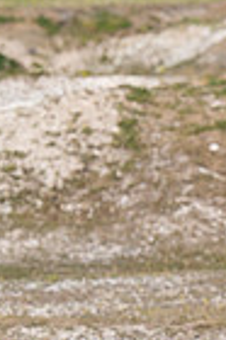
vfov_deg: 3.3
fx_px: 5862
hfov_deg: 2.2
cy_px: 186
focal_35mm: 621
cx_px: 574
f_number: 5.6
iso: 360
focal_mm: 150
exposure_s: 1/2000
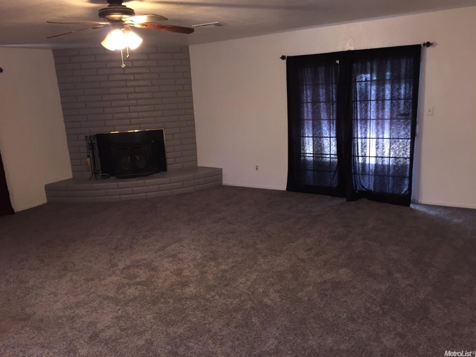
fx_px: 399
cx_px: 238
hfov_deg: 61.7
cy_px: 178
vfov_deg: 48.2
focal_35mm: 29
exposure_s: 1/16
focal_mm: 4.15
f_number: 2.2
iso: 100
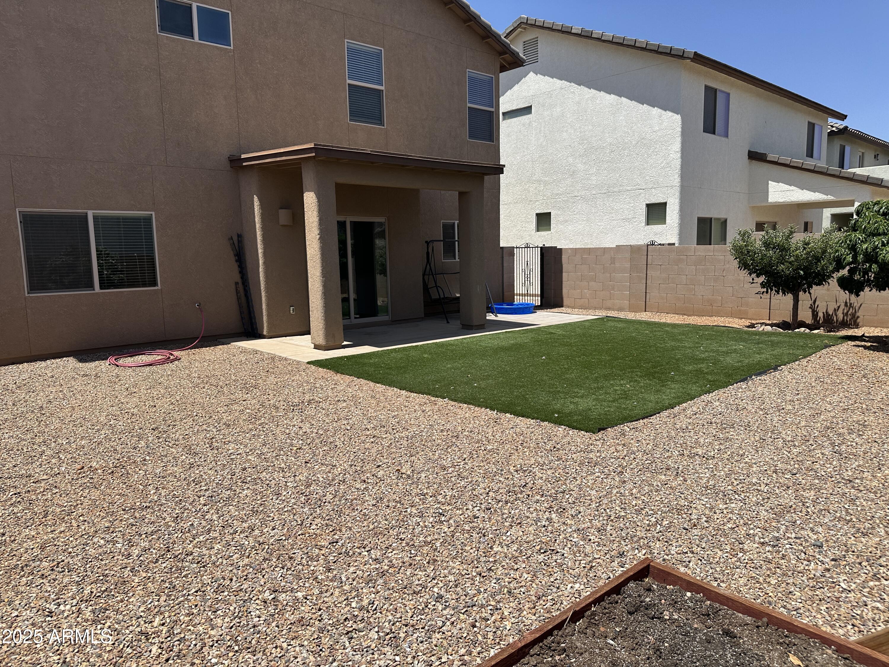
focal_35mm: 24
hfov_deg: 71.6
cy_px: 334
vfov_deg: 56.8
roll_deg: +1.0
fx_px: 616
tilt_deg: -7.7
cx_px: 444
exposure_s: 1/5525
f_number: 1.78
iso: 80
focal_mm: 6.86
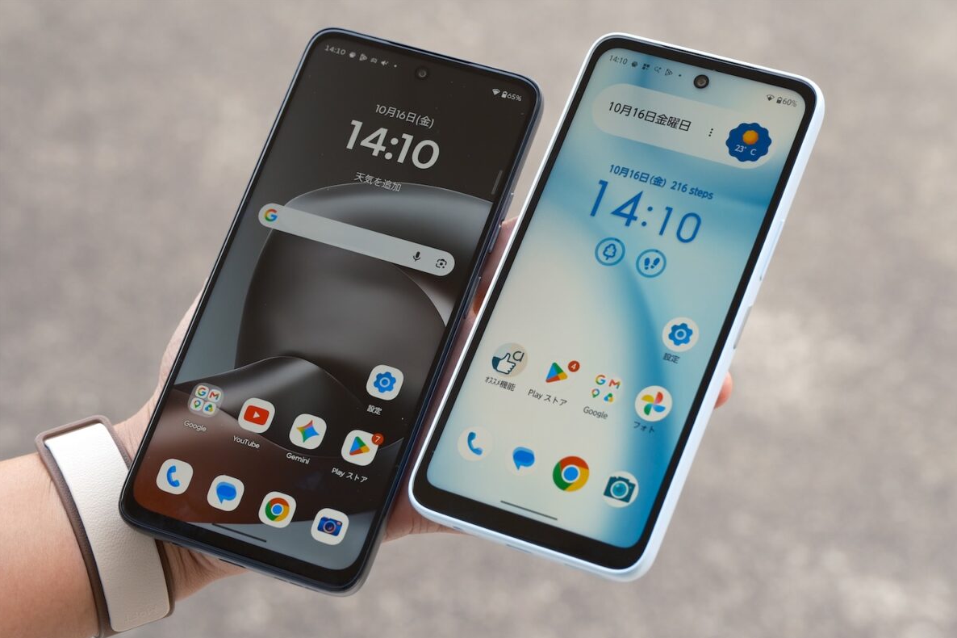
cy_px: 321
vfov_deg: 16.3
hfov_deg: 24.2
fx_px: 2232
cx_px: 479
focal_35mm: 84
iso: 500
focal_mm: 55
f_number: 5.6
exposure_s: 1/125
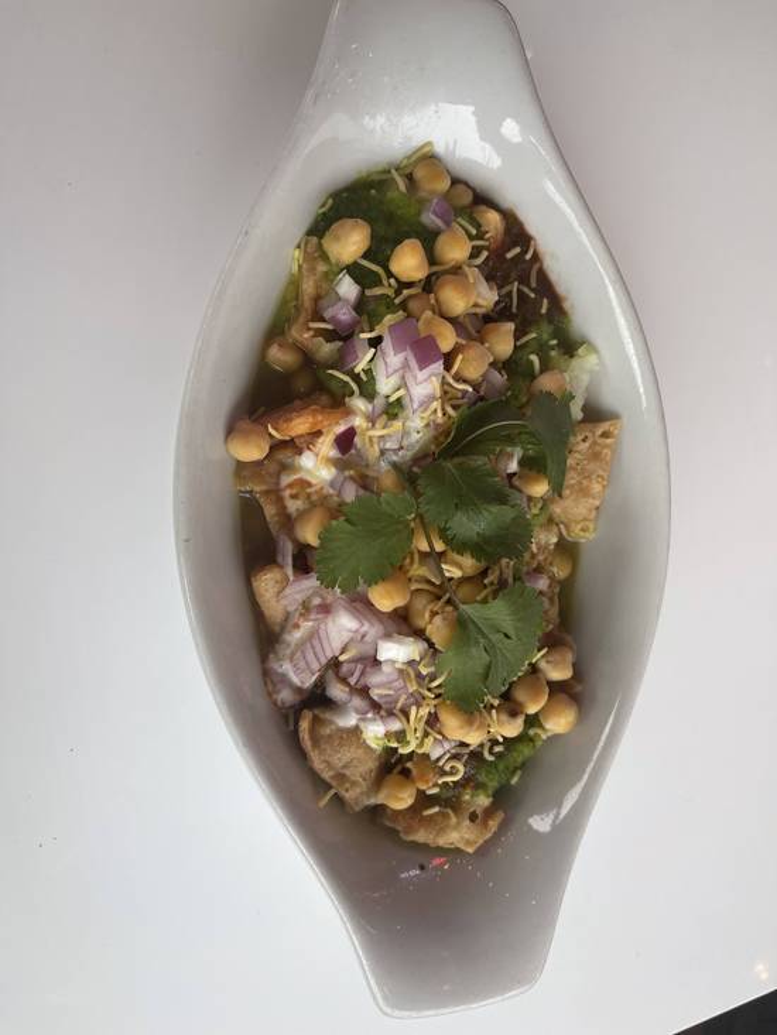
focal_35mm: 25
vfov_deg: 69.4
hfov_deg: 54.9
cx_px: 388
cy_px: 518
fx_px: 748
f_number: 1.6
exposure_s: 1/120
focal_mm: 5.1
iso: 80
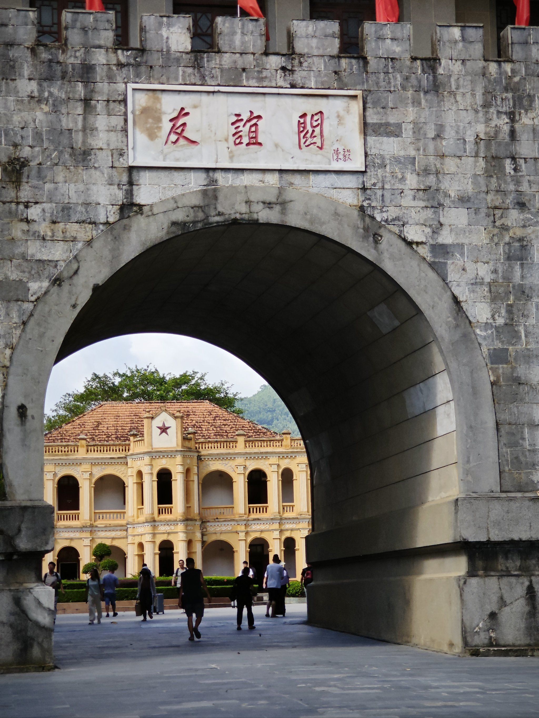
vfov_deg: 26.0
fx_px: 1557
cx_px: 270
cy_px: 359
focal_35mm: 75
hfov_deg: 19.6
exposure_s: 1/1667
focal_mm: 7.06
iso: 100
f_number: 2
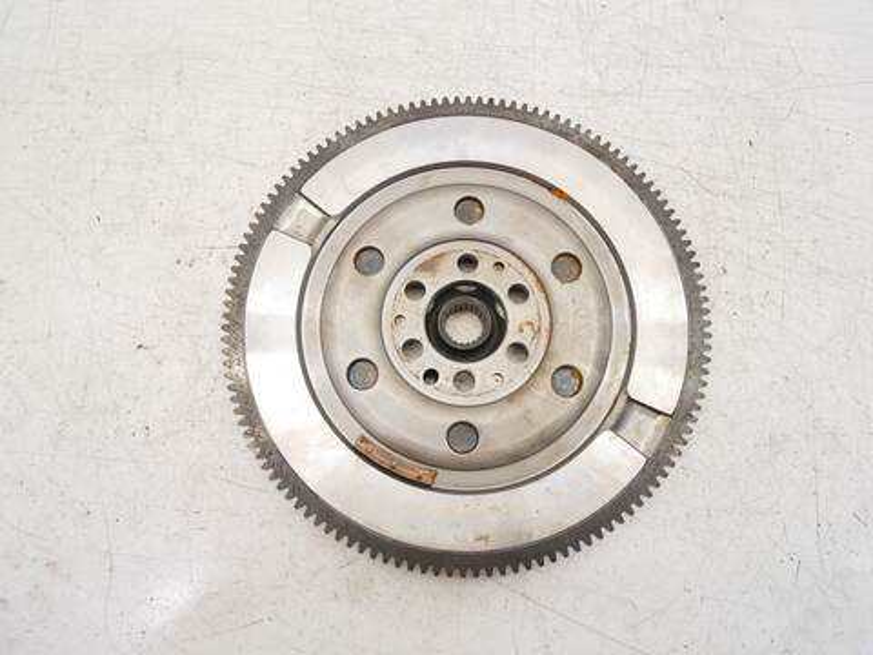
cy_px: 328
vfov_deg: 56.8
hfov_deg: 71.6
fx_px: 605
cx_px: 436
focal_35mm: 24
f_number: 3.5
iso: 400
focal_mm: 12
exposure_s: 1/60
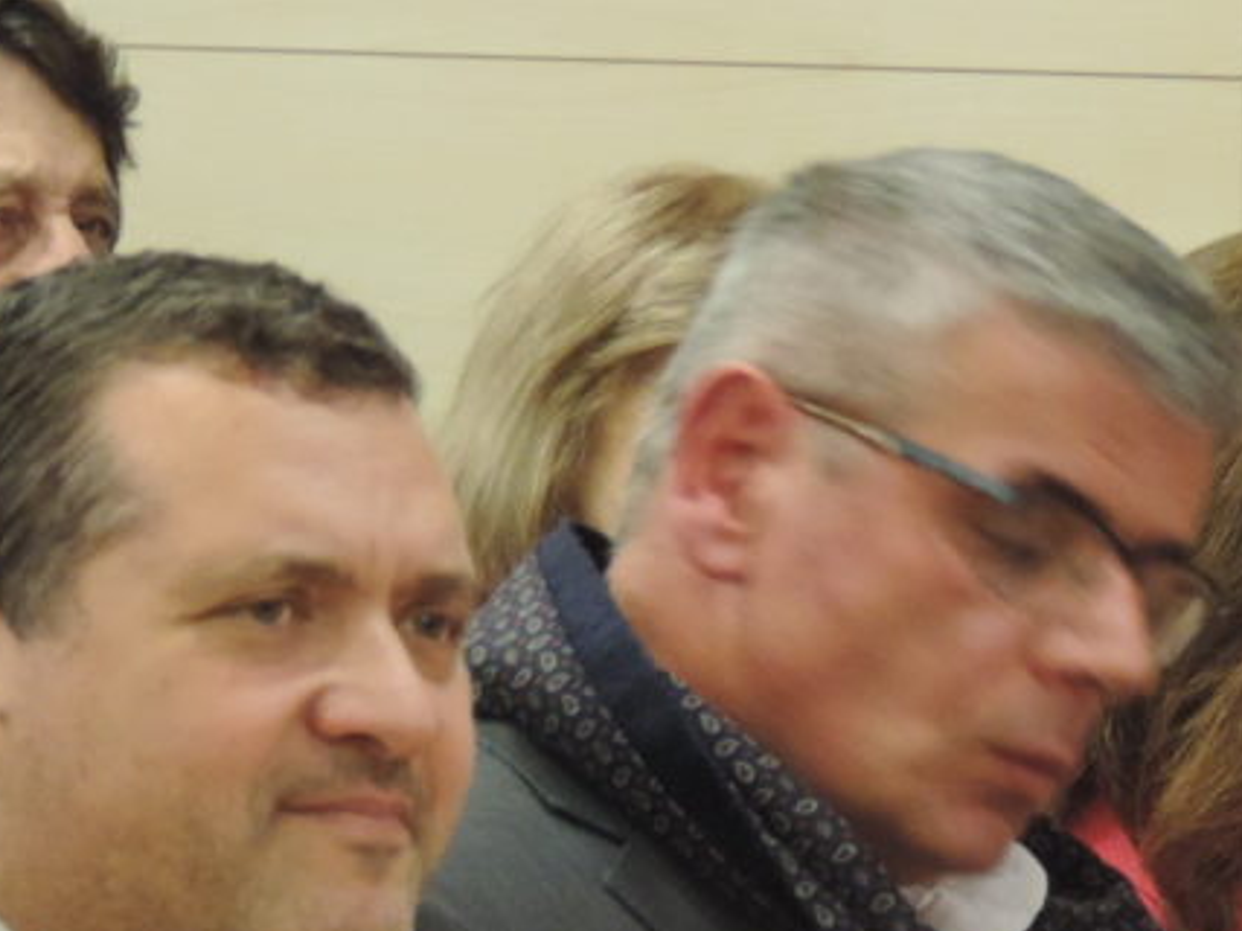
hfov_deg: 4.9
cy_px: 788
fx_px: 14635
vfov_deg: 3.6
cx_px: 934
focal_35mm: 408
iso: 800
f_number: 4.5
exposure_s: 1/13
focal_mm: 30.3
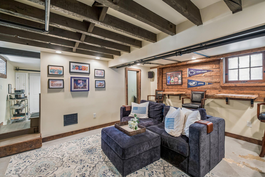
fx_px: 110
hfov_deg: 100.4
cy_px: 88
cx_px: 132
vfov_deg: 77.3
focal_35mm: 15
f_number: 8
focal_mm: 10
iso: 250
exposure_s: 1.8
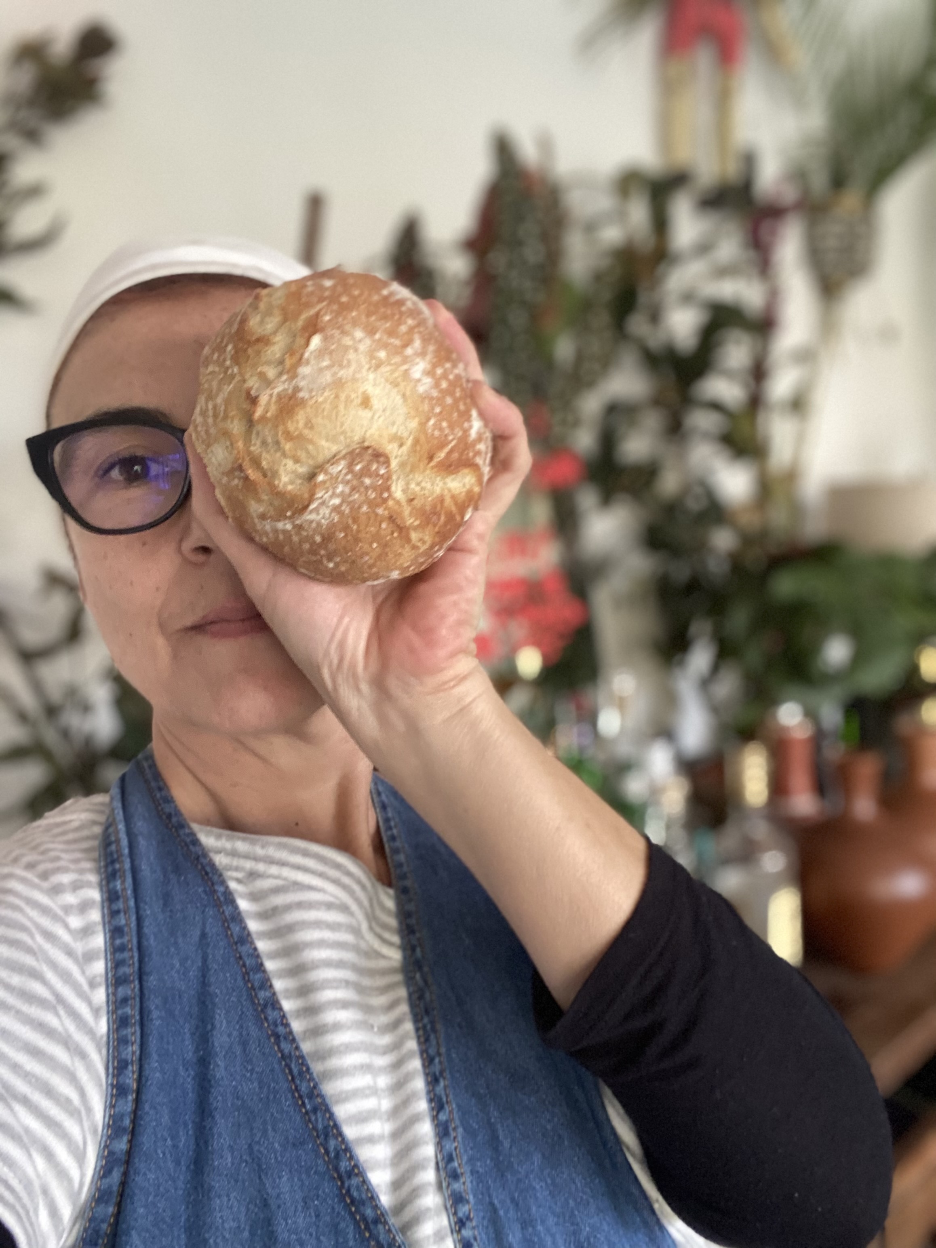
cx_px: 468
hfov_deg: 46.8
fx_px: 1082
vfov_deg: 60.0
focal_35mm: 30
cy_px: 624
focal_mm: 2.71
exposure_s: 1/31
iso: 400
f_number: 2.2
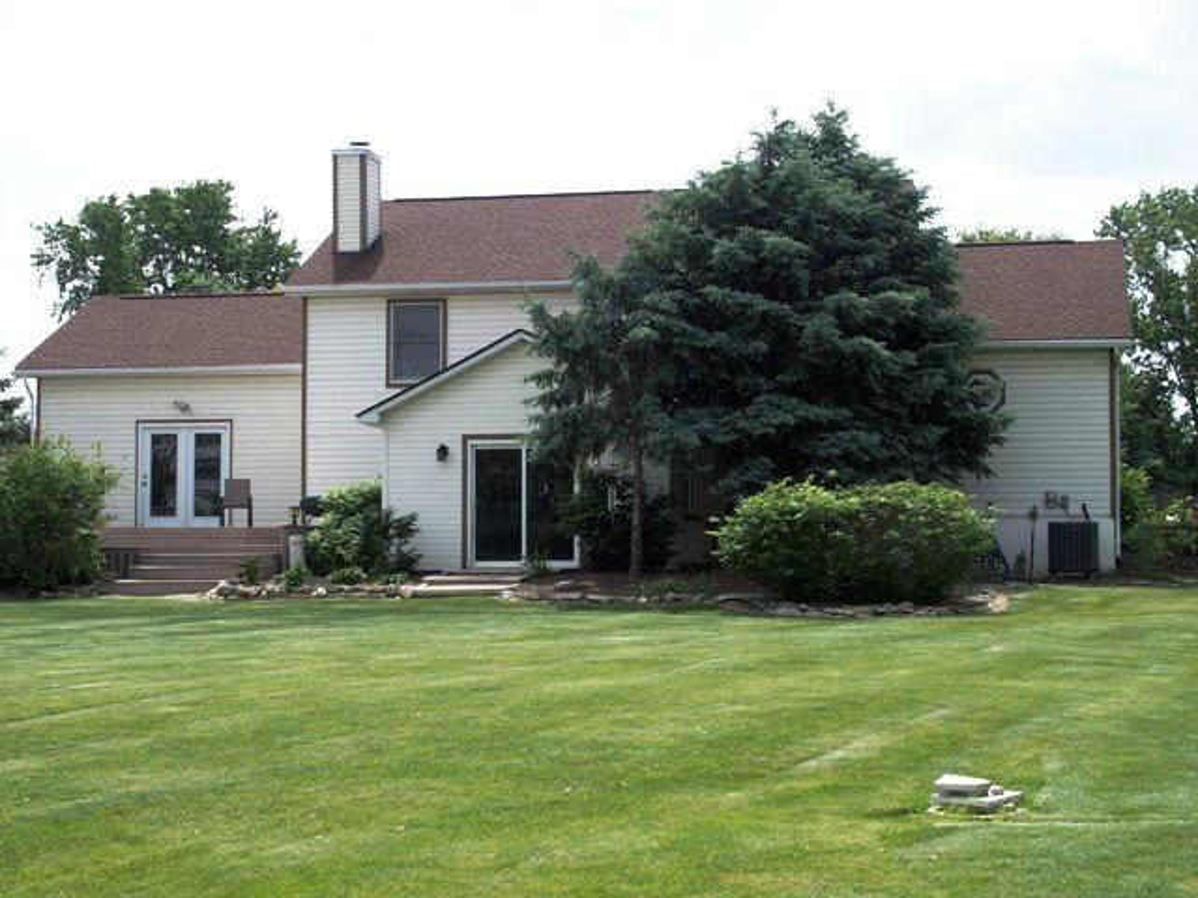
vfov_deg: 23.7
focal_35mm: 62
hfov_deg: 31.2
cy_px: 449
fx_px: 2146
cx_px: 599
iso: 100
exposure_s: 1/500
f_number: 4.5
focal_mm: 13.2
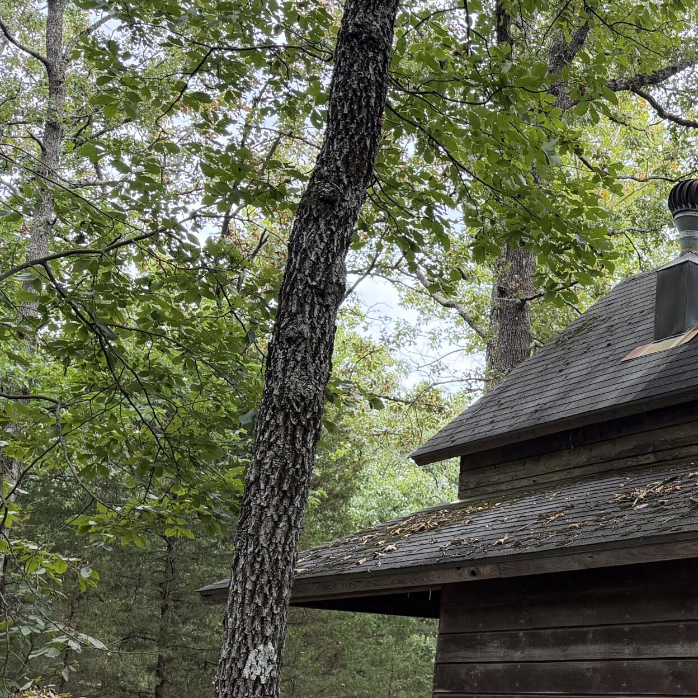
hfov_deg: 30.2
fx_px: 1163
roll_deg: -2.5
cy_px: 493
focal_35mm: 51
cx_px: 750
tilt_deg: +12.1
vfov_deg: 33.0
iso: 125
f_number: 1.78
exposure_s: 1/205
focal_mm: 6.76
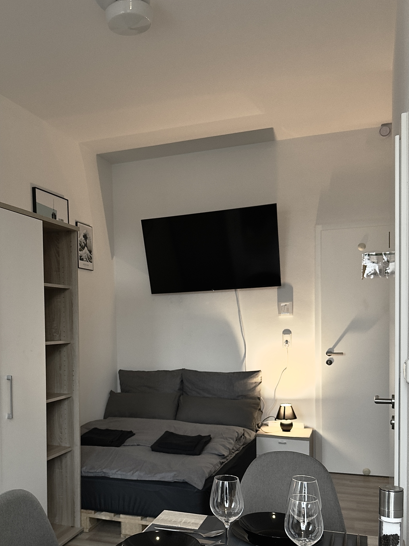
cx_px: 138
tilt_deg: -2.3
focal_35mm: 35
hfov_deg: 40.2
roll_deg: +0.4
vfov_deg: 51.9
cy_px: 352
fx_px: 551
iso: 160
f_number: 1.78
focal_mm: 6.76
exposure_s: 1/50
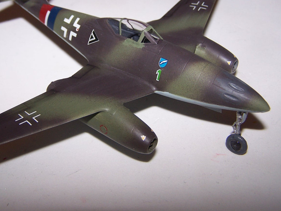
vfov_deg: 28.4
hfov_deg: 37.4
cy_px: 72
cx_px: 113
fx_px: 414
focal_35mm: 51
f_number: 2.8
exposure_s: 1/60
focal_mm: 6.3
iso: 80
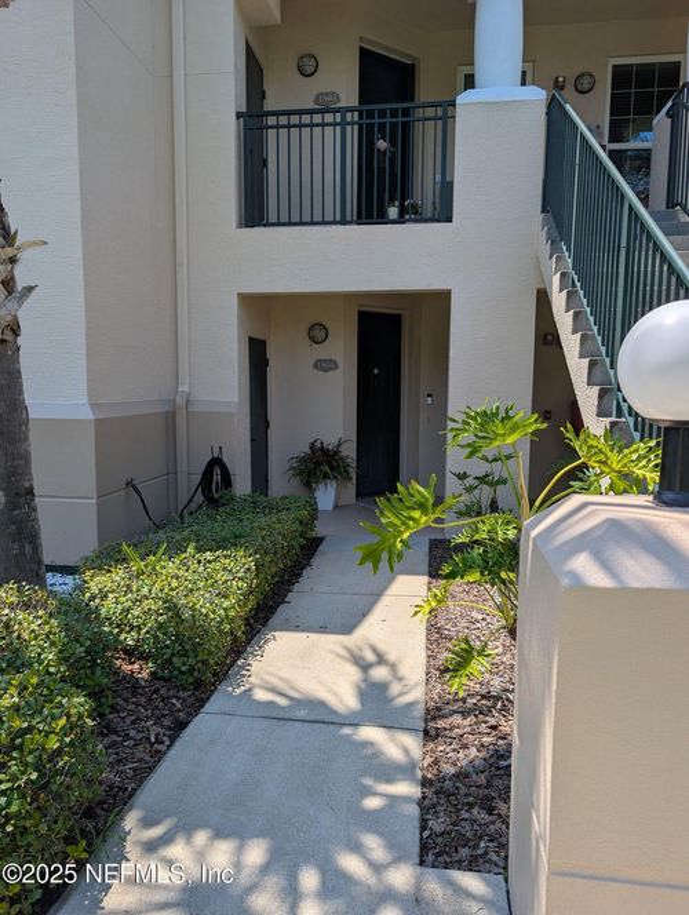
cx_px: 344
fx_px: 635
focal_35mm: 24
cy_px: 458
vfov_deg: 71.5
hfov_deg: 56.9
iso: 21
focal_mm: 6.9
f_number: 1.68
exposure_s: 1/986
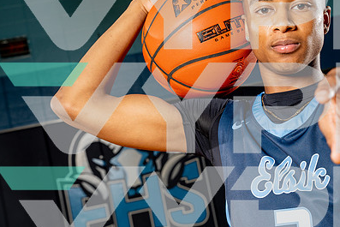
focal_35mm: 85
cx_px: 214
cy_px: 109
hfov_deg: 23.8
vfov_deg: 16.1
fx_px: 803
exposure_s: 1/250
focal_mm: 55
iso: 500
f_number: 8
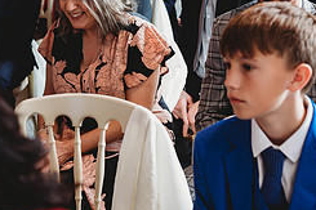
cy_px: 40
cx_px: 139
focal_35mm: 83
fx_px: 728
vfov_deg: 16.3
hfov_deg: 24.5
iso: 900
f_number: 2.8
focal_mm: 35
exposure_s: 1/160
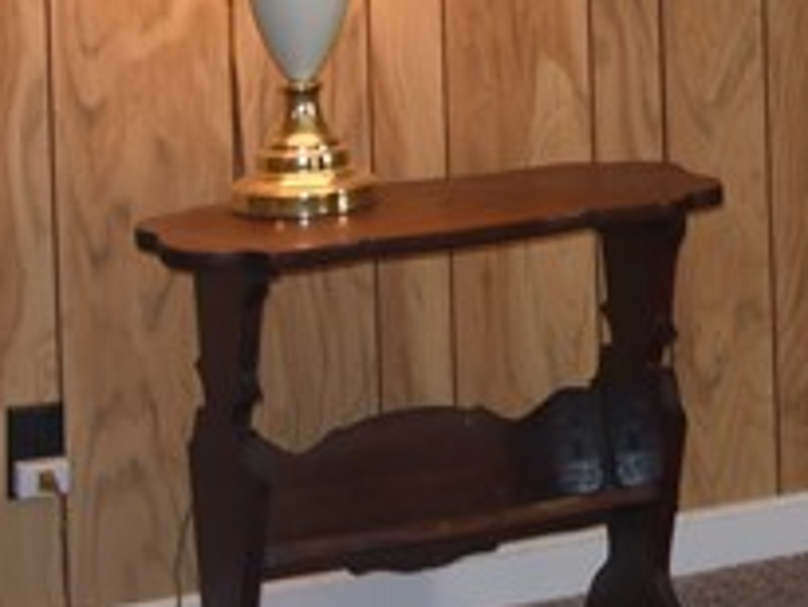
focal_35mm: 158
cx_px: 1301
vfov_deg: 9.0
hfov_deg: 11.8
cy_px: -449
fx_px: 3690
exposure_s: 1/100
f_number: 4
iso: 400
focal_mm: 21
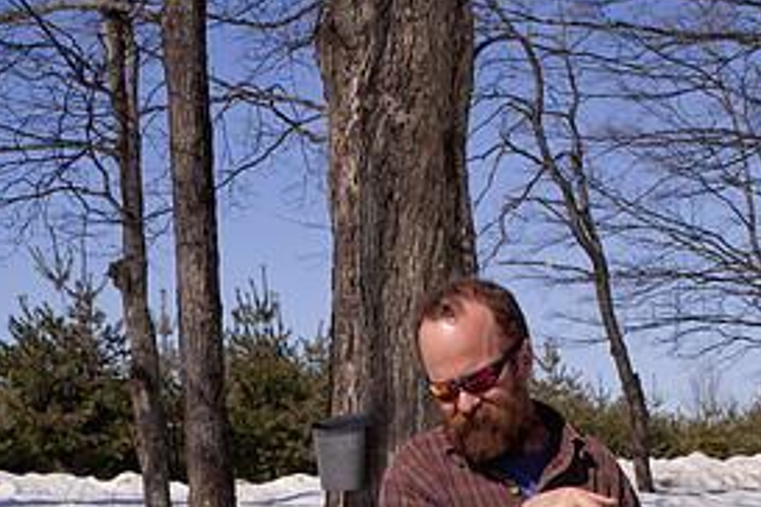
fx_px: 1776
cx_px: 383
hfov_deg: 24.2
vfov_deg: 15.8
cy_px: 560
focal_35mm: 84
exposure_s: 1/200
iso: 100
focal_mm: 34
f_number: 10
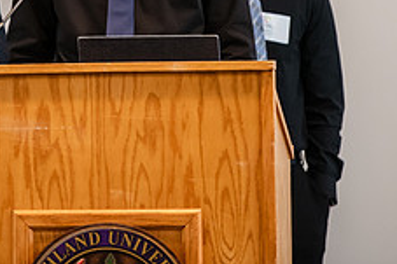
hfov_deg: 4.2
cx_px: 121
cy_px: -59
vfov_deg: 2.8
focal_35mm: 486
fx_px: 5355
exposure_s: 1/200
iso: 2000
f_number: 3.2
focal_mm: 190
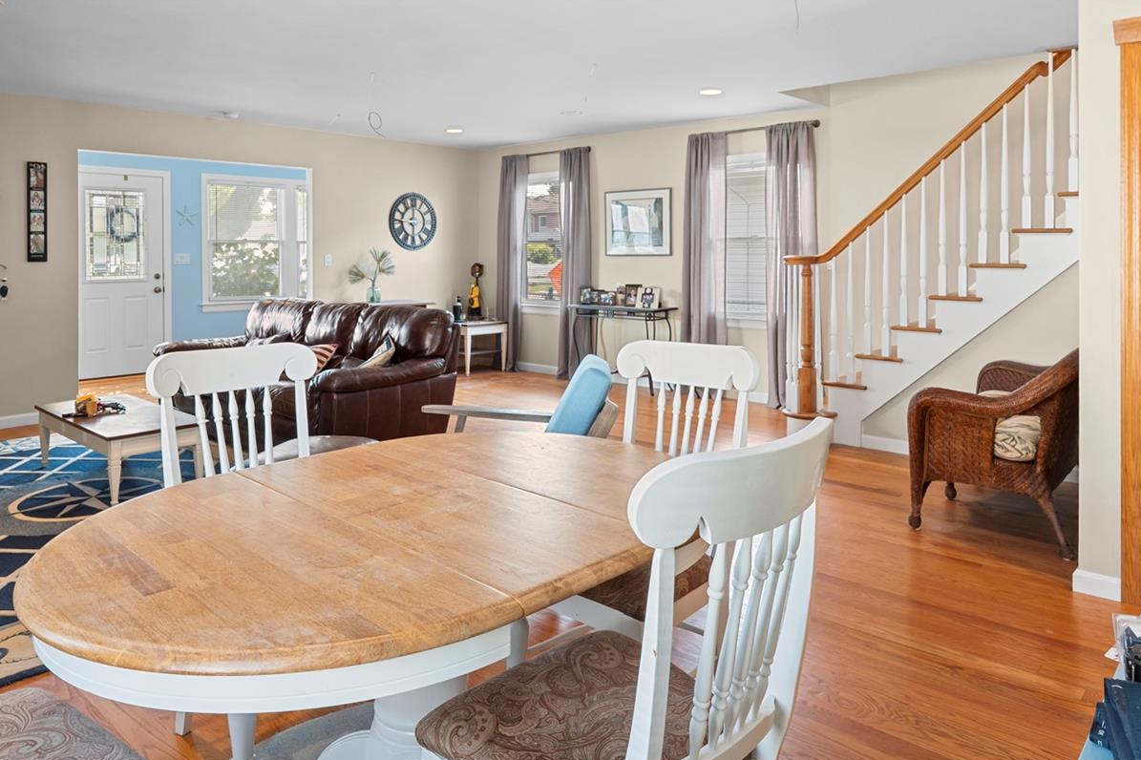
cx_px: 550
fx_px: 760
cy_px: 294
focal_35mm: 24
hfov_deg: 73.7
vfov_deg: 52.6
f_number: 10
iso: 320
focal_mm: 14
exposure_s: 1/2
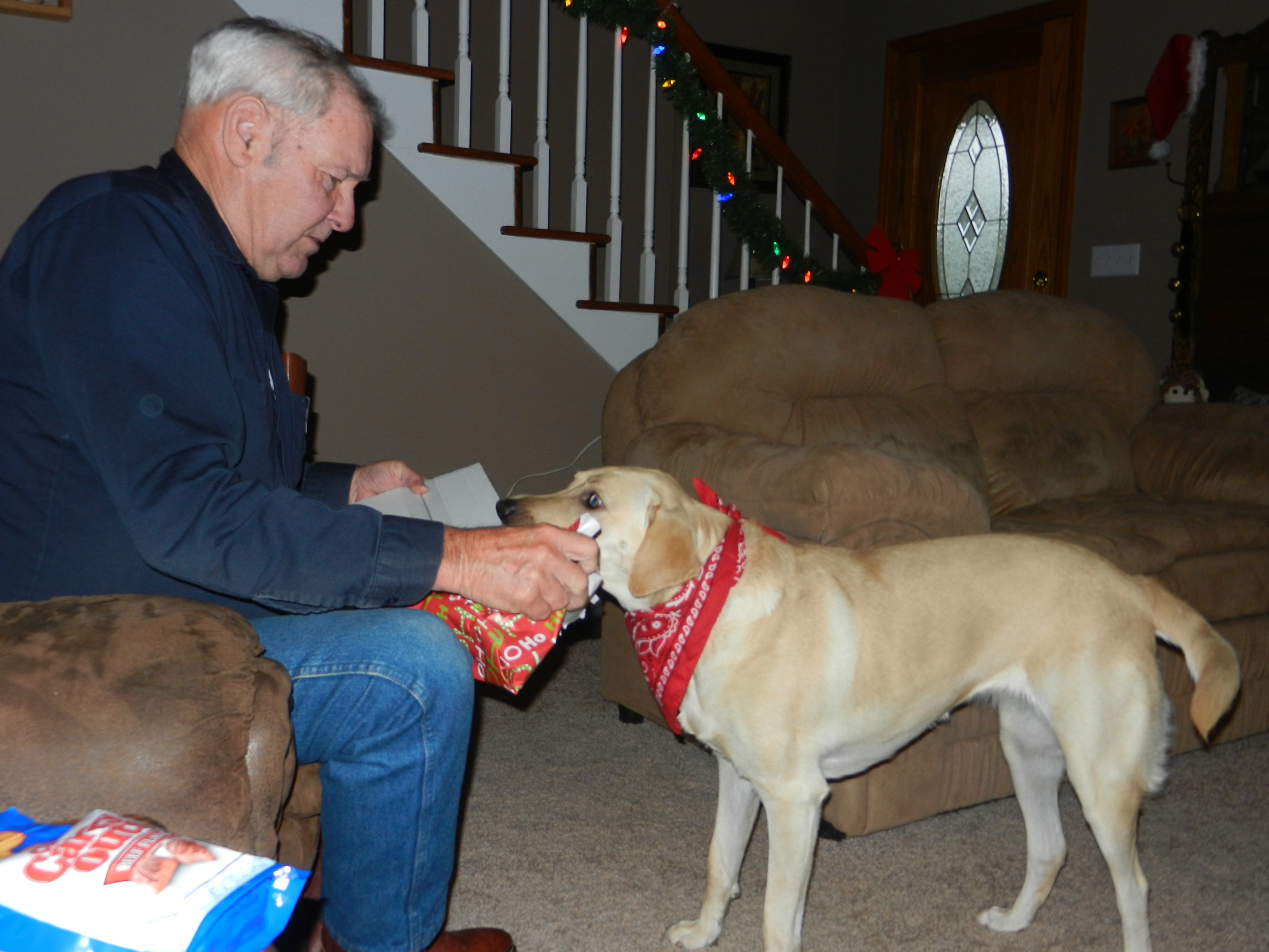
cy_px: 476
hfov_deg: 55.4
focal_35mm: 33
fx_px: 1210
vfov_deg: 42.9
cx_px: 634
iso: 200
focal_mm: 5.9
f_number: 3.8
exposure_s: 1/30
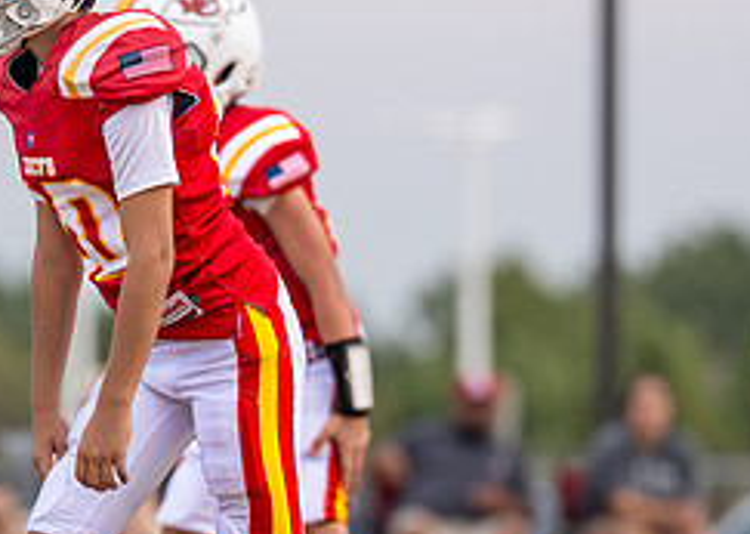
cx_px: 140
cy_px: 328
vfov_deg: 1.9
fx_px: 16128
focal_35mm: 758
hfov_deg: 2.7
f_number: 2.8
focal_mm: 200
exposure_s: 1/1600
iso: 160
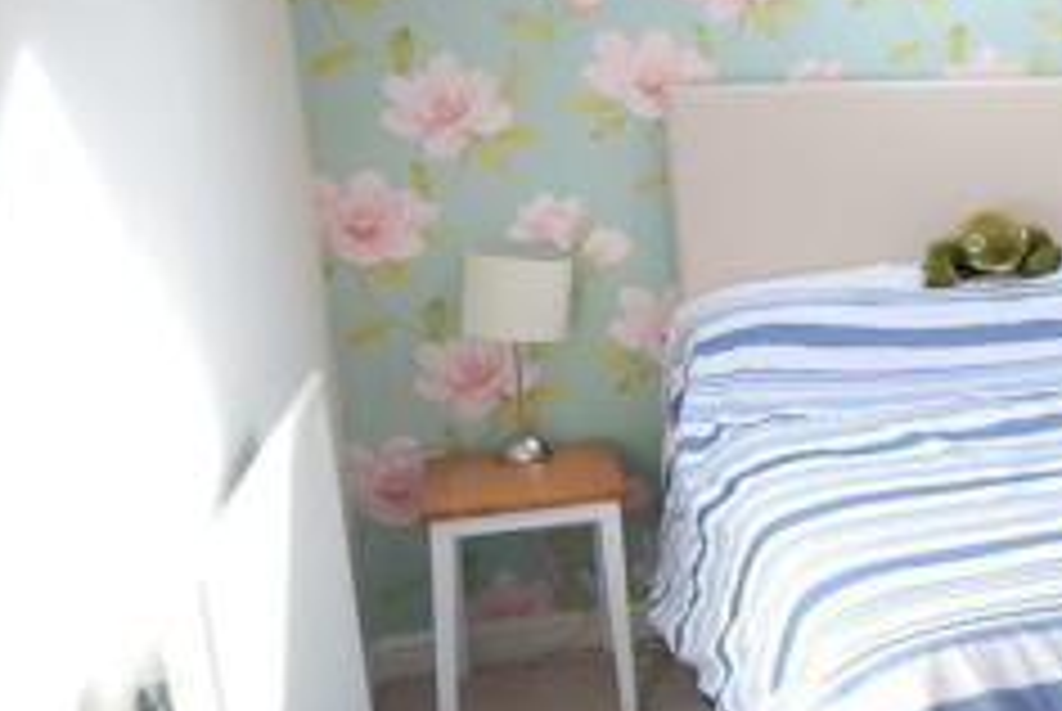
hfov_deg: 27.5
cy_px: 304
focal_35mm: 58
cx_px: 1447
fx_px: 1713
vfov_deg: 23.4
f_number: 7.1
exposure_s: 1/25
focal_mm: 14
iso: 250
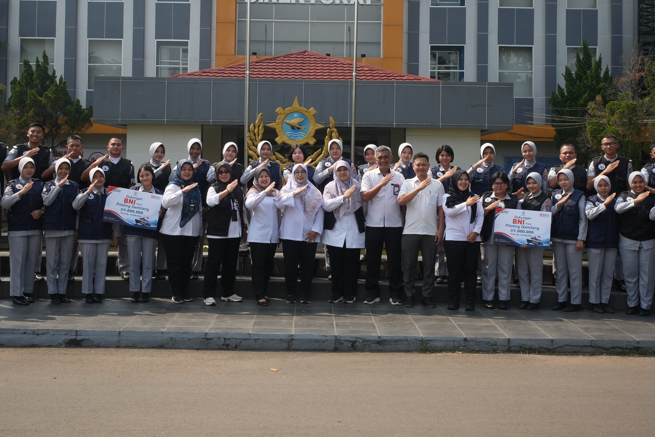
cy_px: 136
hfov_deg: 39.6
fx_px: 910
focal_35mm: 50
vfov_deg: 26.8
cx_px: 316
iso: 500
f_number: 16
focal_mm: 35
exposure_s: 1/183
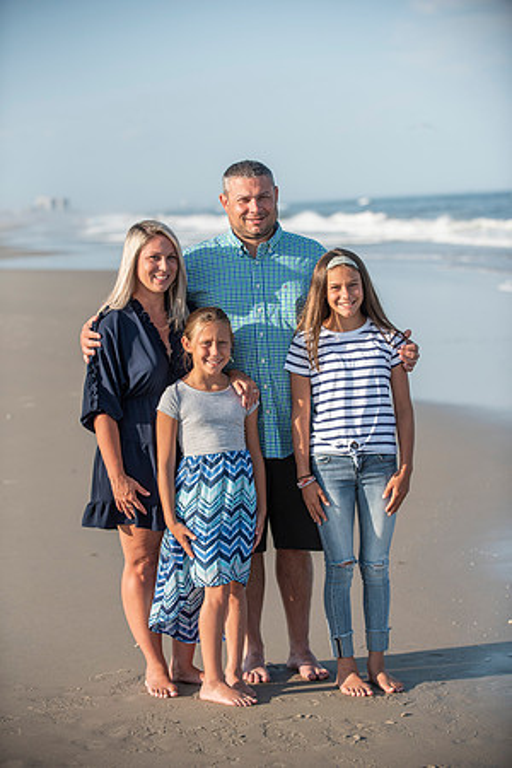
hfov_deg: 14.4
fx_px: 2027
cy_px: 384
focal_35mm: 95
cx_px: 256
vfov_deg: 21.5
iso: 250
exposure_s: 1/3200
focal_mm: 95
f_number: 3.5
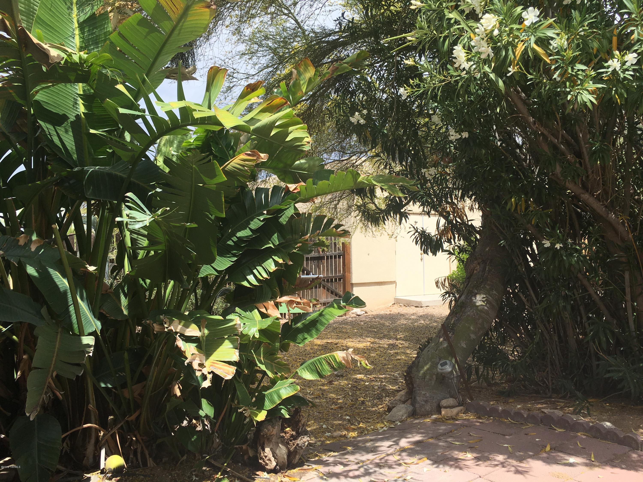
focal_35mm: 29
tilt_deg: +2.5
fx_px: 539
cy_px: 241
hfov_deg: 61.7
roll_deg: +0.8
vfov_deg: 48.2
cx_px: 322
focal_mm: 4.15
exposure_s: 1/1748
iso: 25
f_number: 2.2
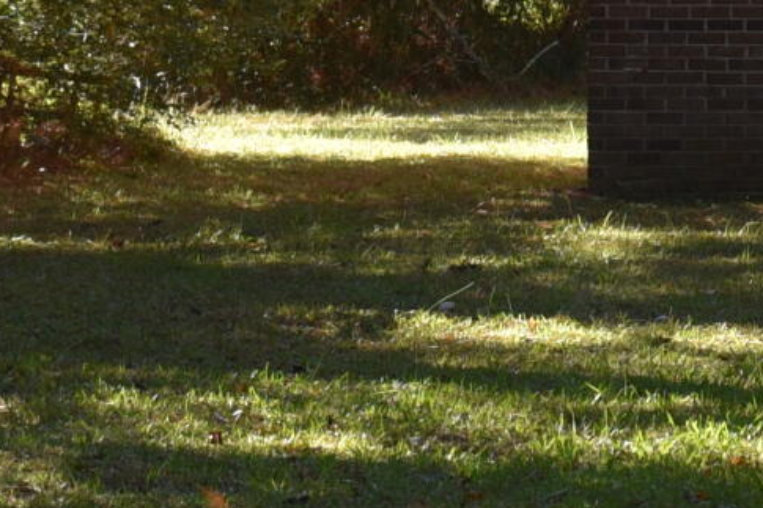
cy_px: -212
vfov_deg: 5.2
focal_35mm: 260
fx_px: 5508
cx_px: 1951
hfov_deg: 7.3
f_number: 5.6
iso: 100
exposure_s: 1/125
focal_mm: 42
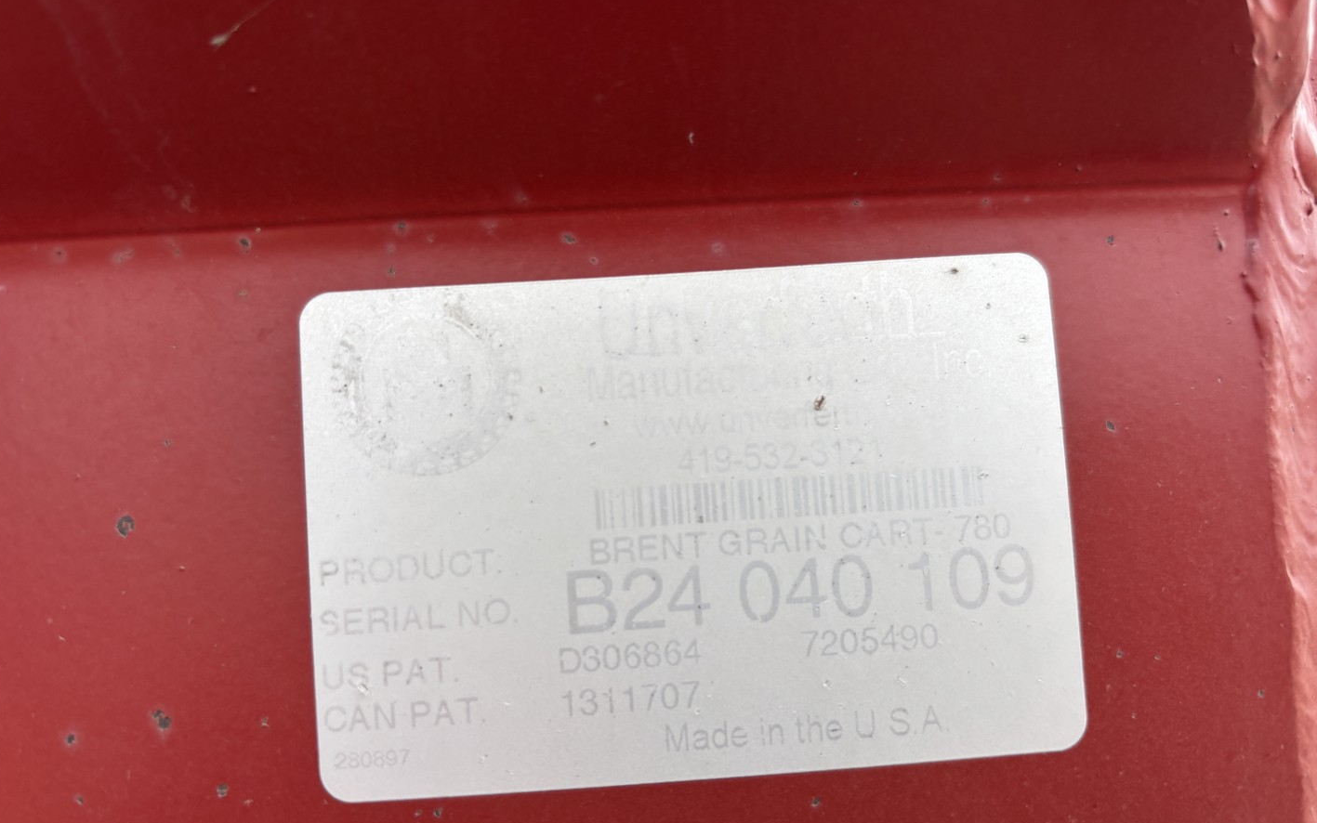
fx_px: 1005
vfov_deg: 44.5
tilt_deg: +4.1
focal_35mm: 28
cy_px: 447
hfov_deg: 66.5
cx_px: 655
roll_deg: +3.6
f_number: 1.6
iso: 50
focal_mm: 5.96
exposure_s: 1/887
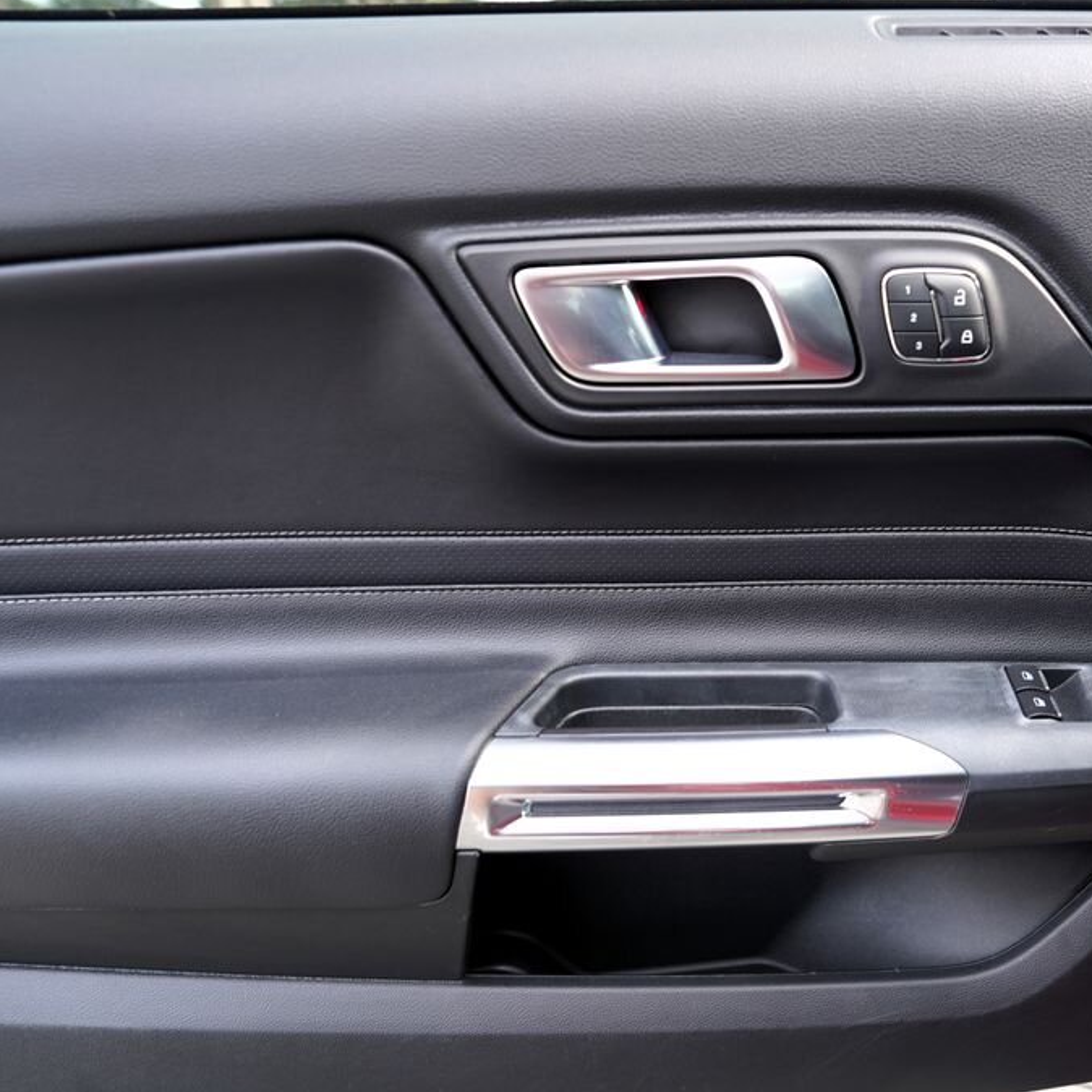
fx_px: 1106
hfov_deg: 50.2
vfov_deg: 52.5
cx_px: 828
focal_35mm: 31
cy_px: 544
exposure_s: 1/60
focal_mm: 24
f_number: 4
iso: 100
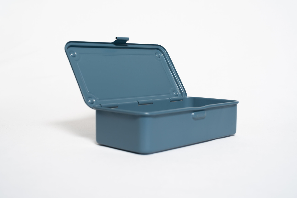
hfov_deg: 39.6
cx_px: 148
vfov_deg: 27.0
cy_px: 99
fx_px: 412
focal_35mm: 50
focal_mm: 50
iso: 250
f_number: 7.1
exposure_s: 1/5
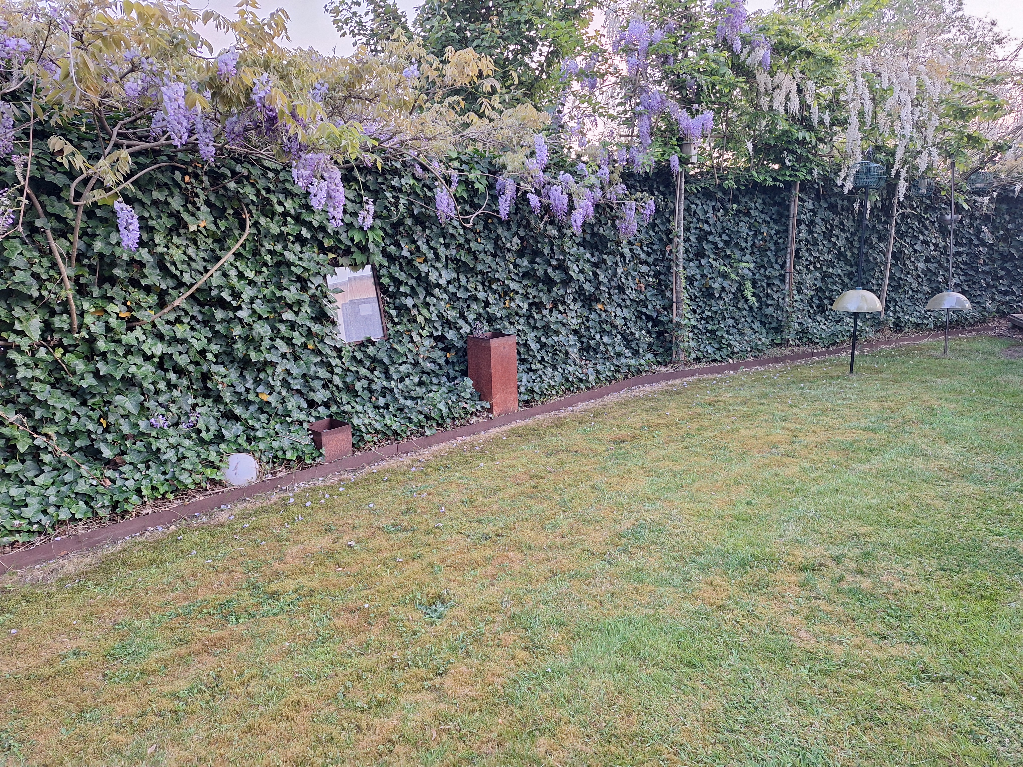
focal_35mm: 23
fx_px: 680
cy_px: 384
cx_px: 512
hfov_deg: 73.9
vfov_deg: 58.9
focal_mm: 5.54
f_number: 1.8
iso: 200
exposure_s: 1/33
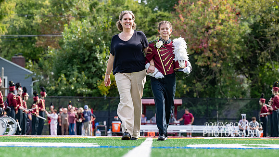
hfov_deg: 15.8
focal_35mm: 136
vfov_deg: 8.9
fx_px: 1007
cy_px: 85
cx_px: 140
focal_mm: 130
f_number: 5.6
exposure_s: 1/1000
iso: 560
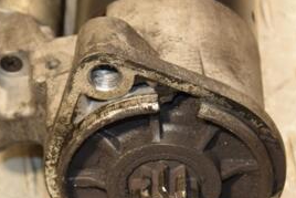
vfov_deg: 6.6
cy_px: 95
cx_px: 67
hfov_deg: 9.9
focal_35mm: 208
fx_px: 1711
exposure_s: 1/200
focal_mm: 62
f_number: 5.6
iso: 800
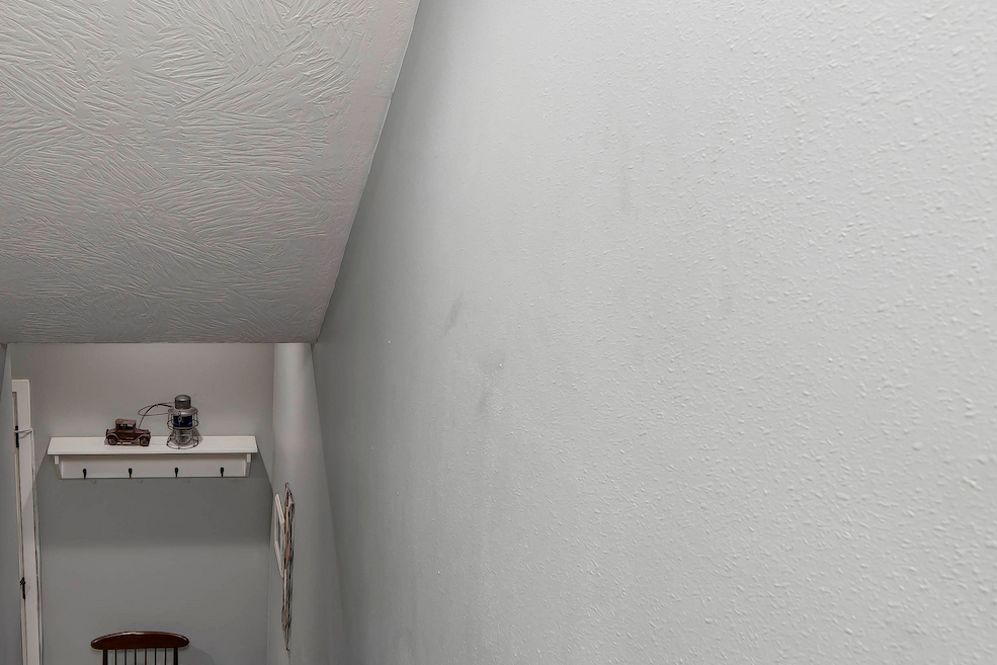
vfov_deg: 34.2
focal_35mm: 39
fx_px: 1080
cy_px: 383
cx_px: 259
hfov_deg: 47.8
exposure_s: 1/15
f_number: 6.7
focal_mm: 16
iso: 200
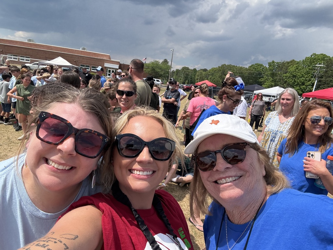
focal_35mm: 23
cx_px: 166
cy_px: 125
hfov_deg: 73.9
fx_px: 221
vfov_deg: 58.9
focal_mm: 2.69
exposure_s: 1/964
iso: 25
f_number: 1.9
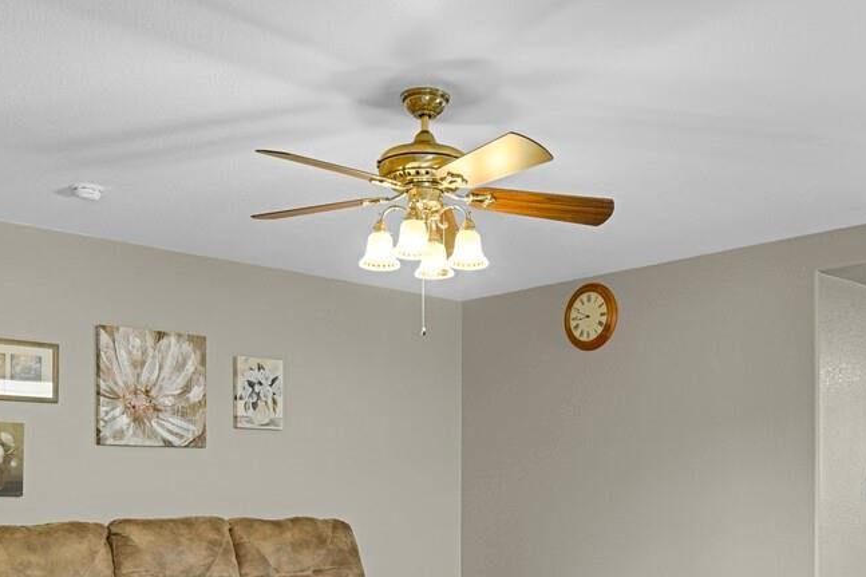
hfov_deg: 46.4
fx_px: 1010
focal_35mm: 42
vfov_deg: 30.8
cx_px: 464
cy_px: 487
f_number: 8
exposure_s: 5
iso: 250
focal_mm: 17
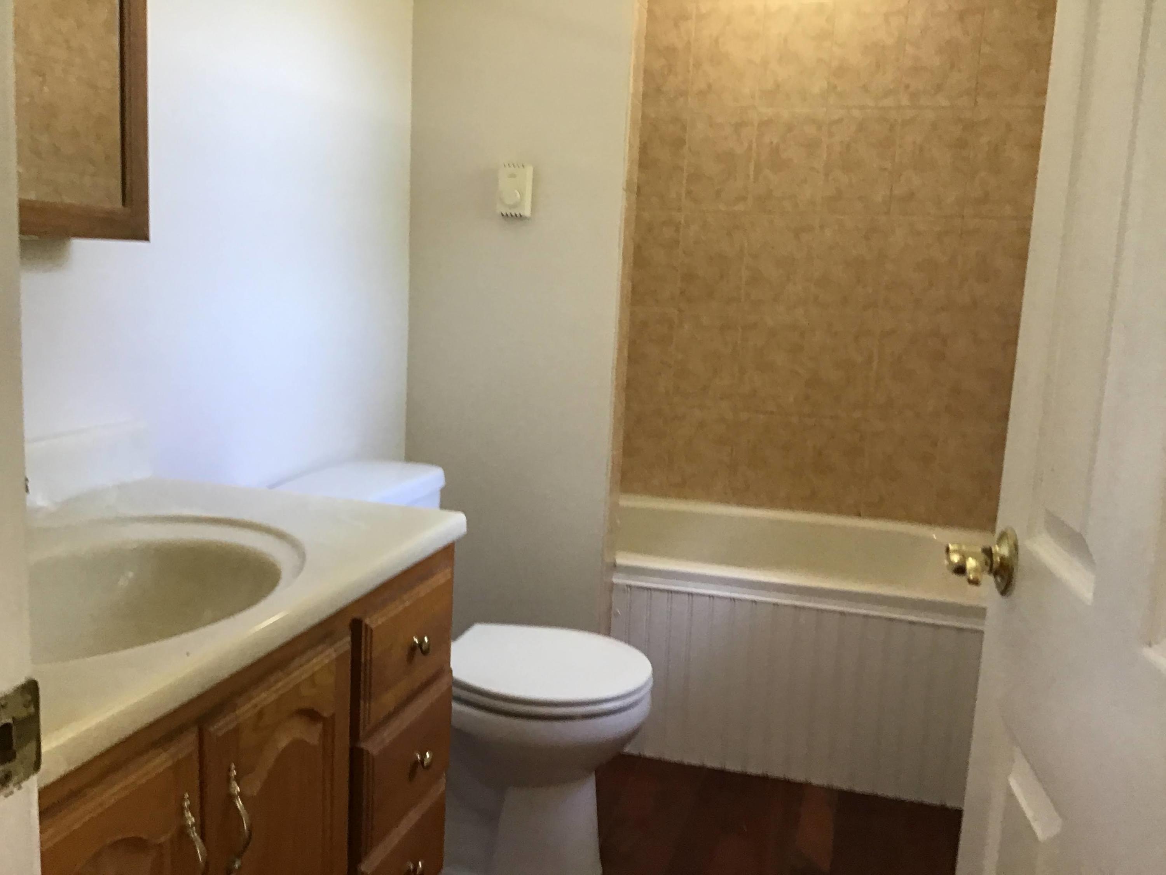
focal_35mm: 31
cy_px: 438
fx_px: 1044
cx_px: 583
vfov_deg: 45.4
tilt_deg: -7.8
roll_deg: -1.8
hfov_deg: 58.4
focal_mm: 3.3
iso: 80
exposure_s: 1/30
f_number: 2.4
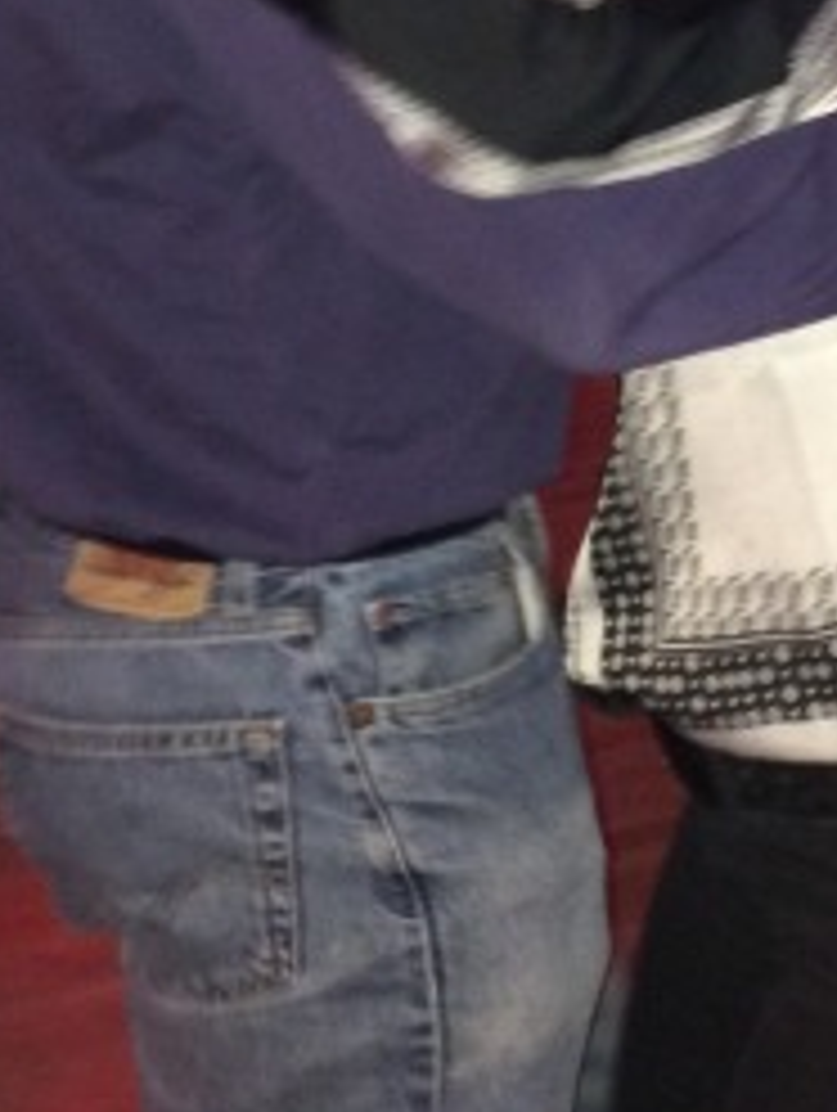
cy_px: -43
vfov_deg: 19.0
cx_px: 806
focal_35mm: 100
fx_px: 3216
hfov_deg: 14.6
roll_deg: +1.2
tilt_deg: -9.2
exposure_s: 1/16
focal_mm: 4.15
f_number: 2.2
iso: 250
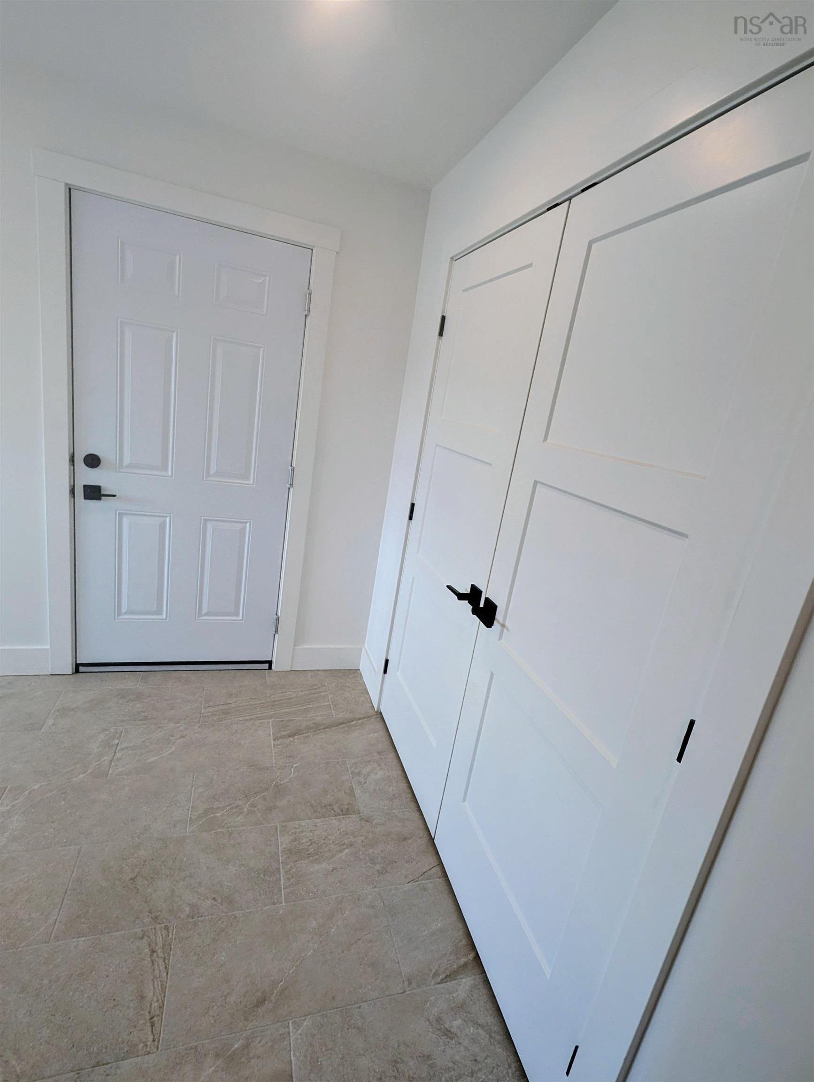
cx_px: 407
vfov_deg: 106.1
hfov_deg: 90.0
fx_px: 407
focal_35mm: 13
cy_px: 541
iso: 111
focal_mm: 1.95
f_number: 2.2
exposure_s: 1/120
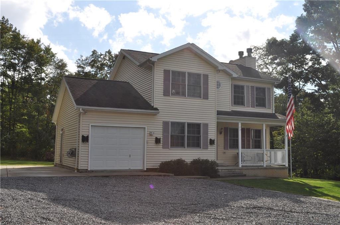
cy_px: 112
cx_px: 170
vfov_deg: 36.7
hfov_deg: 53.2
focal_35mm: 36
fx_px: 339
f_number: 13
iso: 200
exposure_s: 1/200
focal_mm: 24
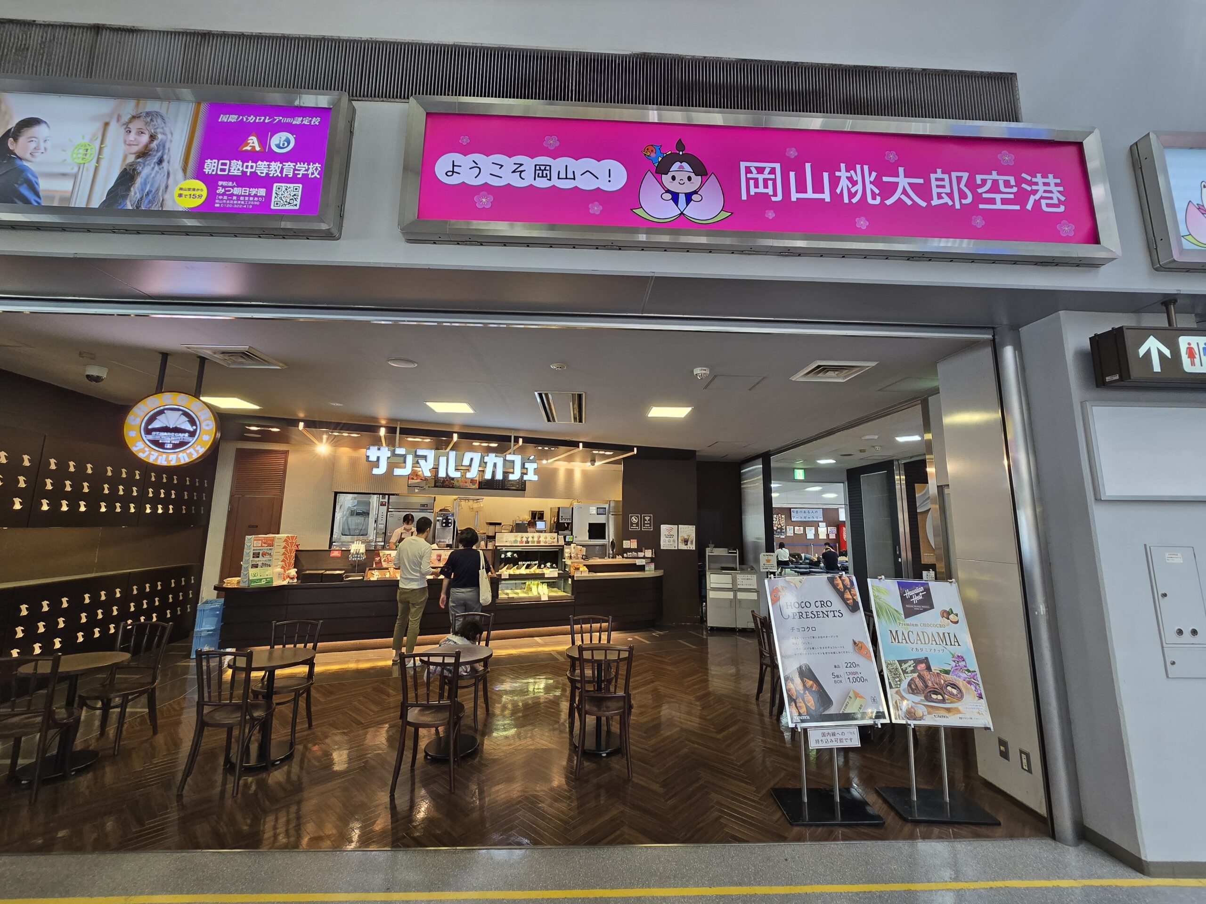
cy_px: 452
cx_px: 603
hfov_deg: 106.2
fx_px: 453
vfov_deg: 89.9
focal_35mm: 13
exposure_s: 1/60
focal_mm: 2.2
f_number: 2.2
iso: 160
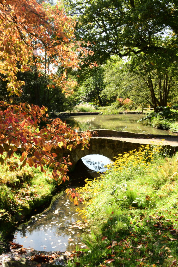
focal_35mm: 40
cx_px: 89
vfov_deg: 48.5
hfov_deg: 33.4
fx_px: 297
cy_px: 134
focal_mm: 40
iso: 720
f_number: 22
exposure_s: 1/40
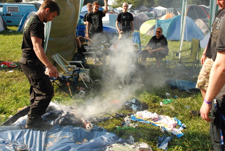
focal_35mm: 46
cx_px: 112
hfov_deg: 42.3
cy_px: 76
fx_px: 291
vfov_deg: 29.0
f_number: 9.5
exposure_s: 1/1000
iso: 1600
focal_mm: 31
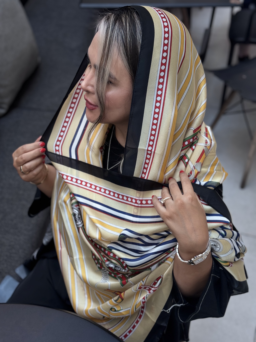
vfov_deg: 39.7
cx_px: 128
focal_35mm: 48
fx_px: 473
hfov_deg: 30.3
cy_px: 171
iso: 64
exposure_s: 1/221
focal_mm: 6.76
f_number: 1.78
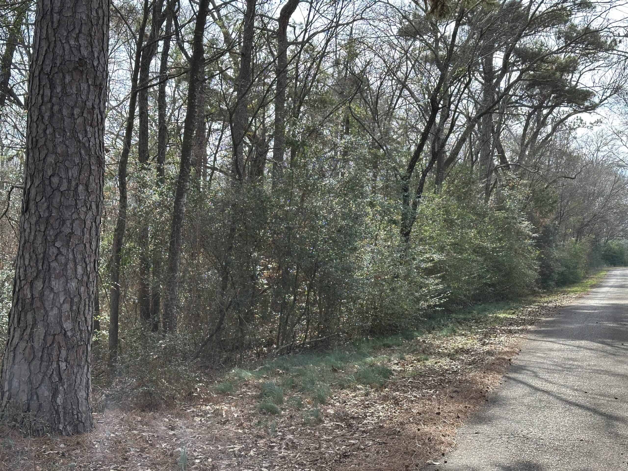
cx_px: 314
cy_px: 236
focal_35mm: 48
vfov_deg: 30.3
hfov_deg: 39.7
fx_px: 871
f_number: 1.78
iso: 64
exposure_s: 1/604
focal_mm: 6.86
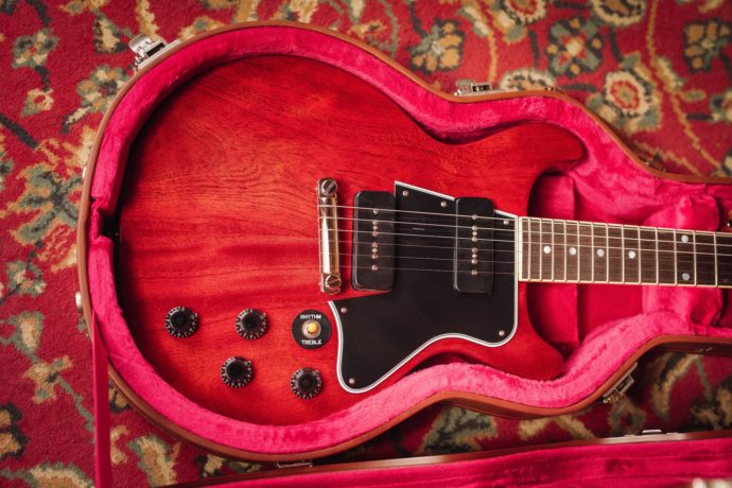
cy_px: 244
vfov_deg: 27.0
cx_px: 366
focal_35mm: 50
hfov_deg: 39.6
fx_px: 1017
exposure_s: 1/200
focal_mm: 50
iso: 1600
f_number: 2.8
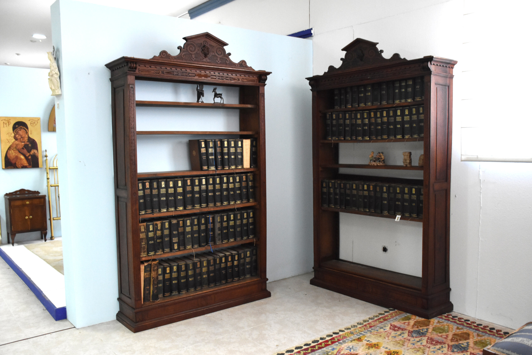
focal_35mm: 30
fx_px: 443
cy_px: 178
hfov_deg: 61.9
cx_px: 266
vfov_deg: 43.6
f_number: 4
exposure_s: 1/60
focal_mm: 20
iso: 2200
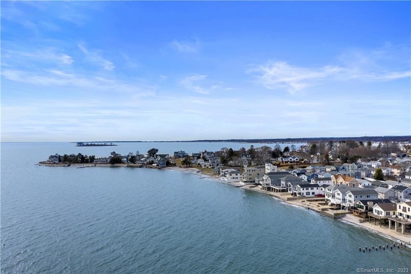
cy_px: 137
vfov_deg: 46.3
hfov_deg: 65.5
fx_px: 319
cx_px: 206
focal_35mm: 28
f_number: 6.3
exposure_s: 1/400
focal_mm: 10.26
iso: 100
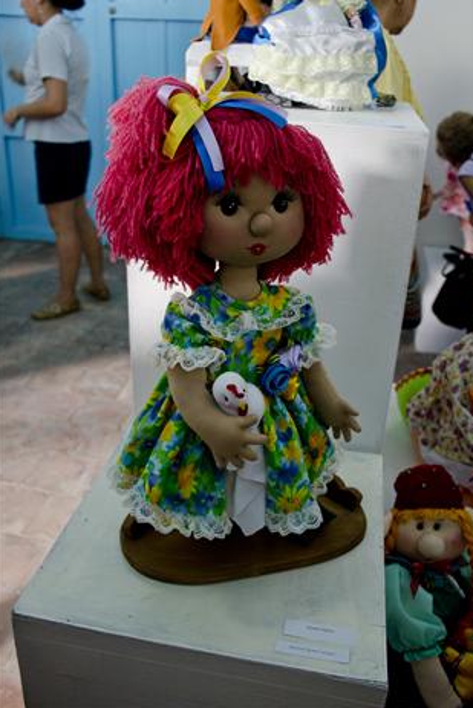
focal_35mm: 31
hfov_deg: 42.4
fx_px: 610
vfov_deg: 60.3
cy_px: 343
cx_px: 236
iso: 250
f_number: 3.5
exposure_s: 1/15
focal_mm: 20
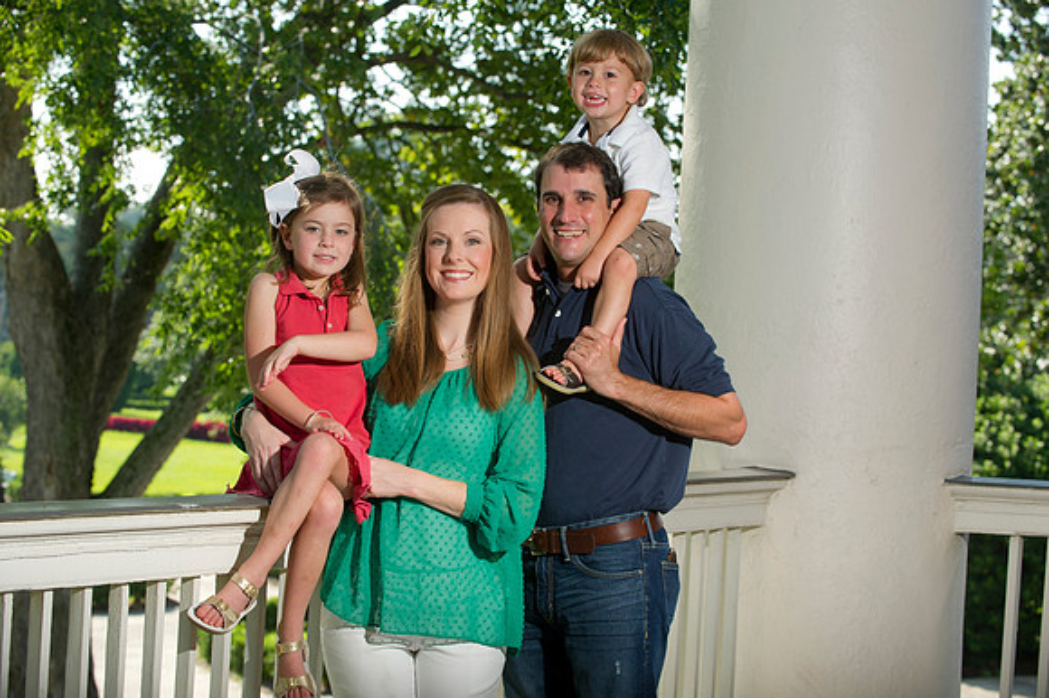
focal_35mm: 86
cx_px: 524
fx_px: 2504
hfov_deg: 23.7
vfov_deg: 15.9
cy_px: 349
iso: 320
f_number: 5.6
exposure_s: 1/320
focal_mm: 86
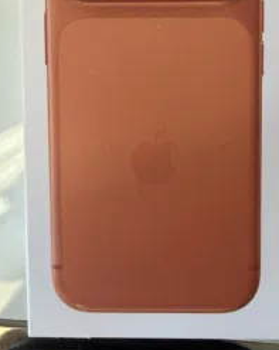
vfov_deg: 46.7
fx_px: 393
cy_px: 99
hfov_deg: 38.8
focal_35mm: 38
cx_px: 177
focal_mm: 2.22
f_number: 2.2
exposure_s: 1/67
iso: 320
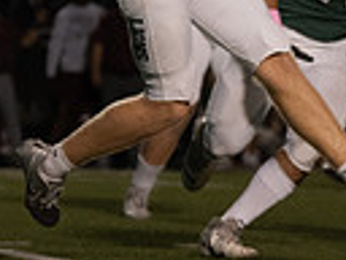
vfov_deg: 2.6
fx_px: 5727
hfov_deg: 3.5
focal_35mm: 573
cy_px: -57
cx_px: 183
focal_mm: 100
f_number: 2.8
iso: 1000
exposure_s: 1/1000
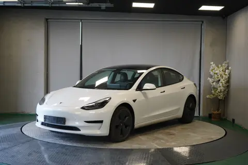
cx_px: 124
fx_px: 338
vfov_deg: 27.5
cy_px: 82
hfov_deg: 40.3
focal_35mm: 49
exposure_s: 1/160
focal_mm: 49
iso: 1000
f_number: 4.5
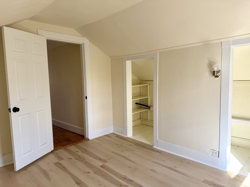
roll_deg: +1.4
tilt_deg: -5.7
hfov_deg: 71.6
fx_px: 173
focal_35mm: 24
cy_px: 94
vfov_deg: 56.8
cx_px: 125
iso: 100
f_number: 1.78
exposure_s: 1/121
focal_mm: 6.76
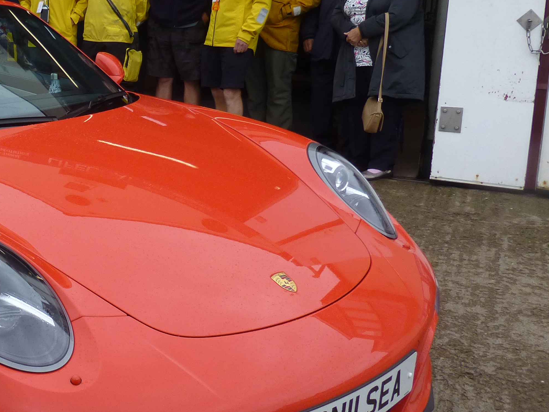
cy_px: 143
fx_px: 825
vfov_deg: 27.9
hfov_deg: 34.3
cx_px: 32
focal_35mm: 52
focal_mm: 4.3
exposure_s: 1/125
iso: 100
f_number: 4
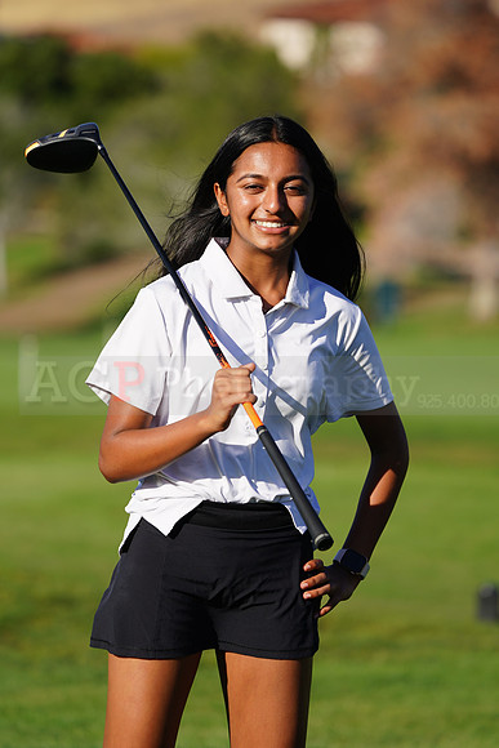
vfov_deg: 8.3
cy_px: 374
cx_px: 250
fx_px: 5132
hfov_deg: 5.6
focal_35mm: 247
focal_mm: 247
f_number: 5.6
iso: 100
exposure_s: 1/500
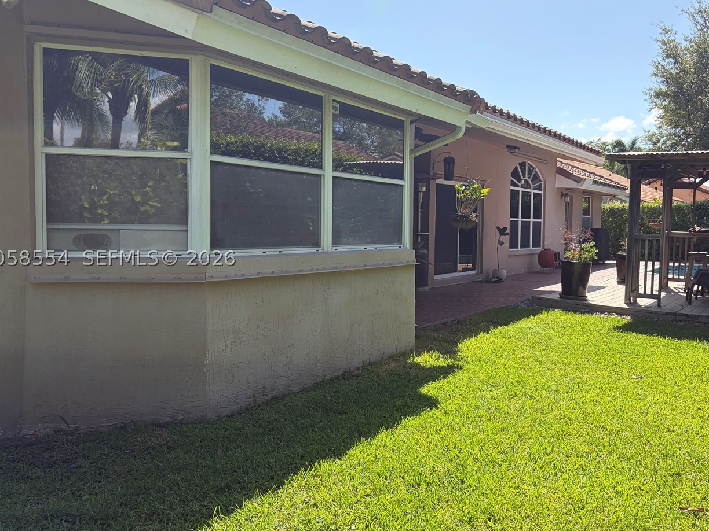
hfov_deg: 53.7
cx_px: 413
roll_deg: -1.2
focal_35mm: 34
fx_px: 696
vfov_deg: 41.8
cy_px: 258
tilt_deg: +1.0
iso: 64
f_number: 1.6
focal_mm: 5.96
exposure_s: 1/2283
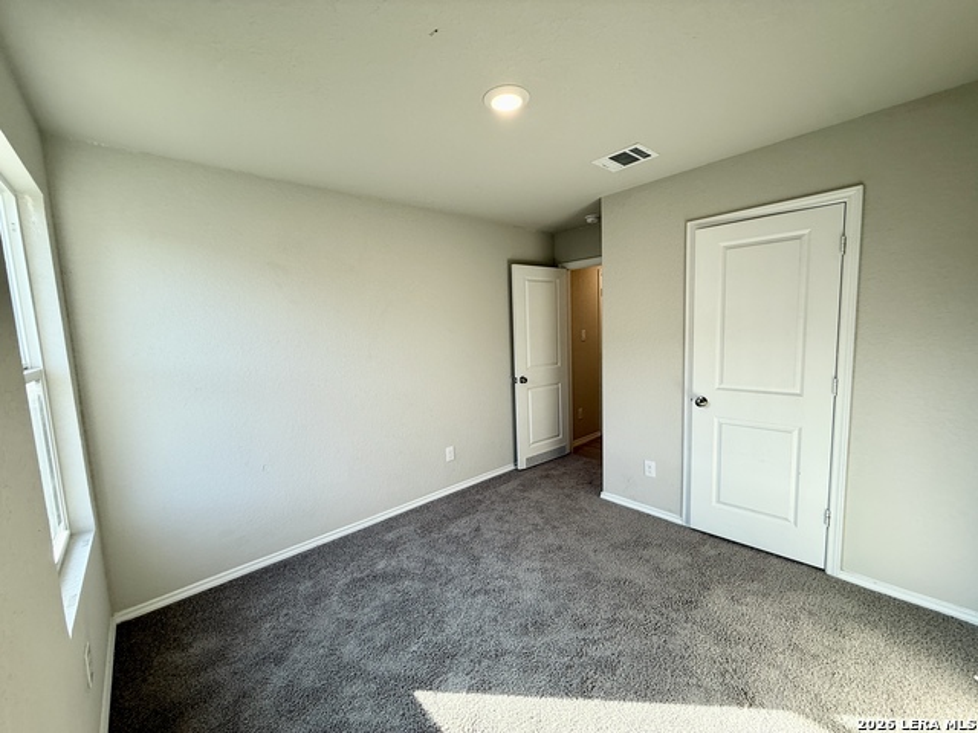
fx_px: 396
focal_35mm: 14
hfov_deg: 102.1
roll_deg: +1.9
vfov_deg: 85.7
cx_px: 489
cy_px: 366
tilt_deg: -5.5
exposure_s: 1/120
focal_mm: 2.22
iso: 80
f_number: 2.2
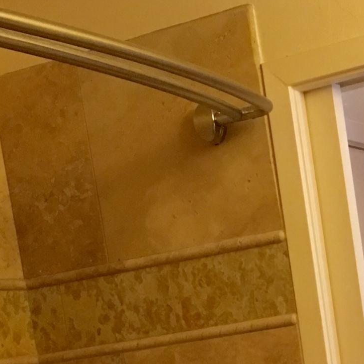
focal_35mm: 105
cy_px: 503
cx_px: 401
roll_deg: +7.7
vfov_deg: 15.6
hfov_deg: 16.1
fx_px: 1249
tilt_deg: -5.0
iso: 100
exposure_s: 1/15
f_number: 2.2
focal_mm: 4.15
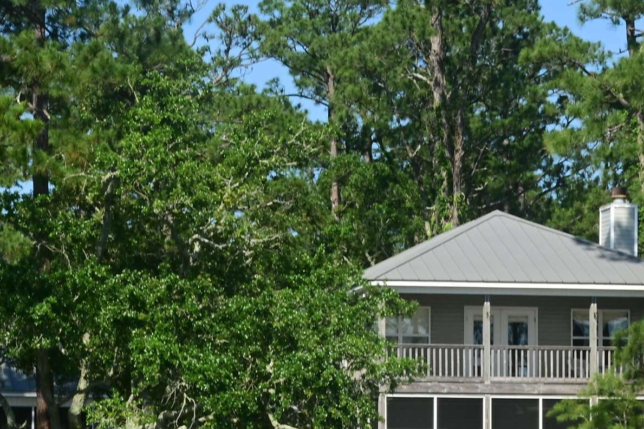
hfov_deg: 13.2
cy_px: 531
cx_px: 184
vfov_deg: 8.7
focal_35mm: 155
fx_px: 2773
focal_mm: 40
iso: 200
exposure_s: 1/80
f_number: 20
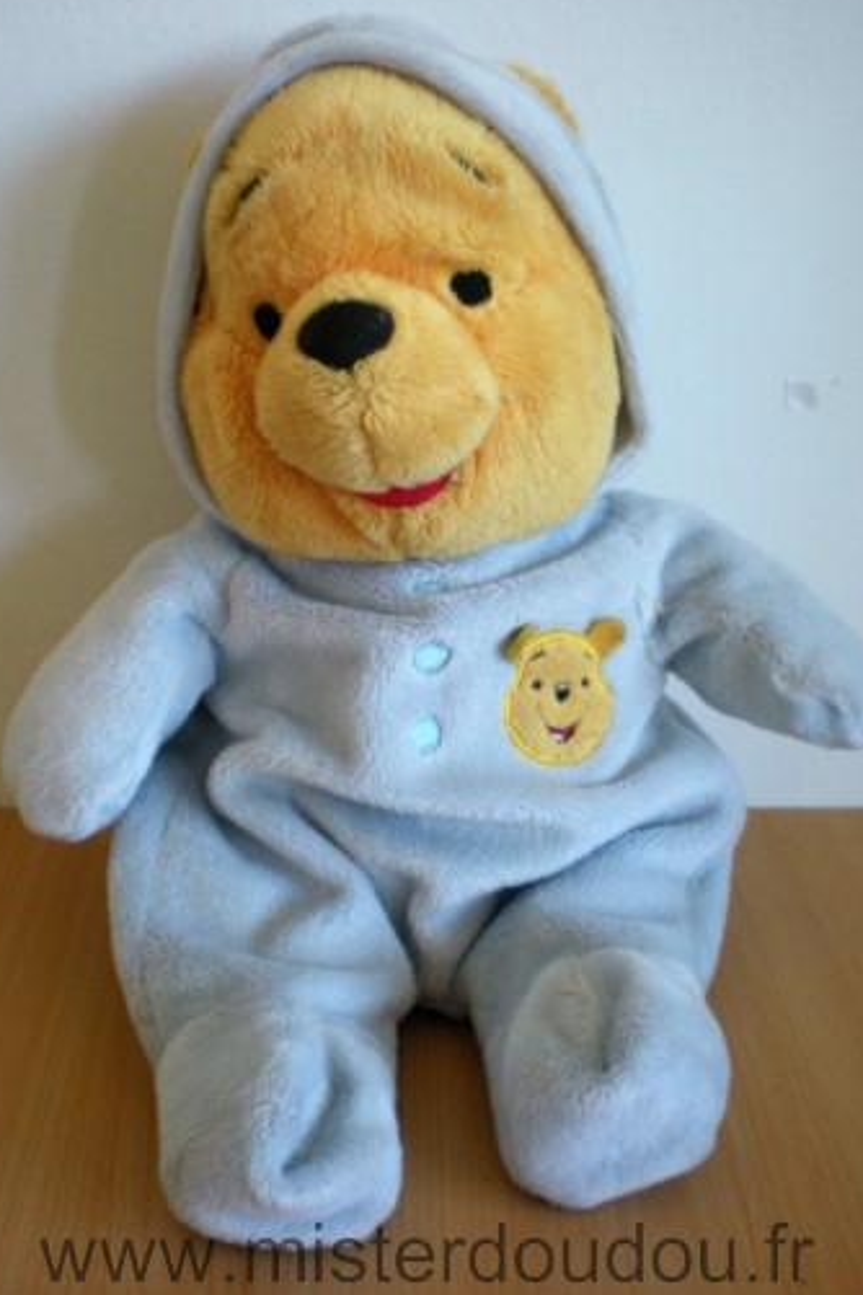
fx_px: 1474
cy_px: 633
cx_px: 424
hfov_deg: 32.6
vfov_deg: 47.4
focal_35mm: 41
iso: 200
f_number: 3.1
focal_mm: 6.3
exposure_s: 1/61.4
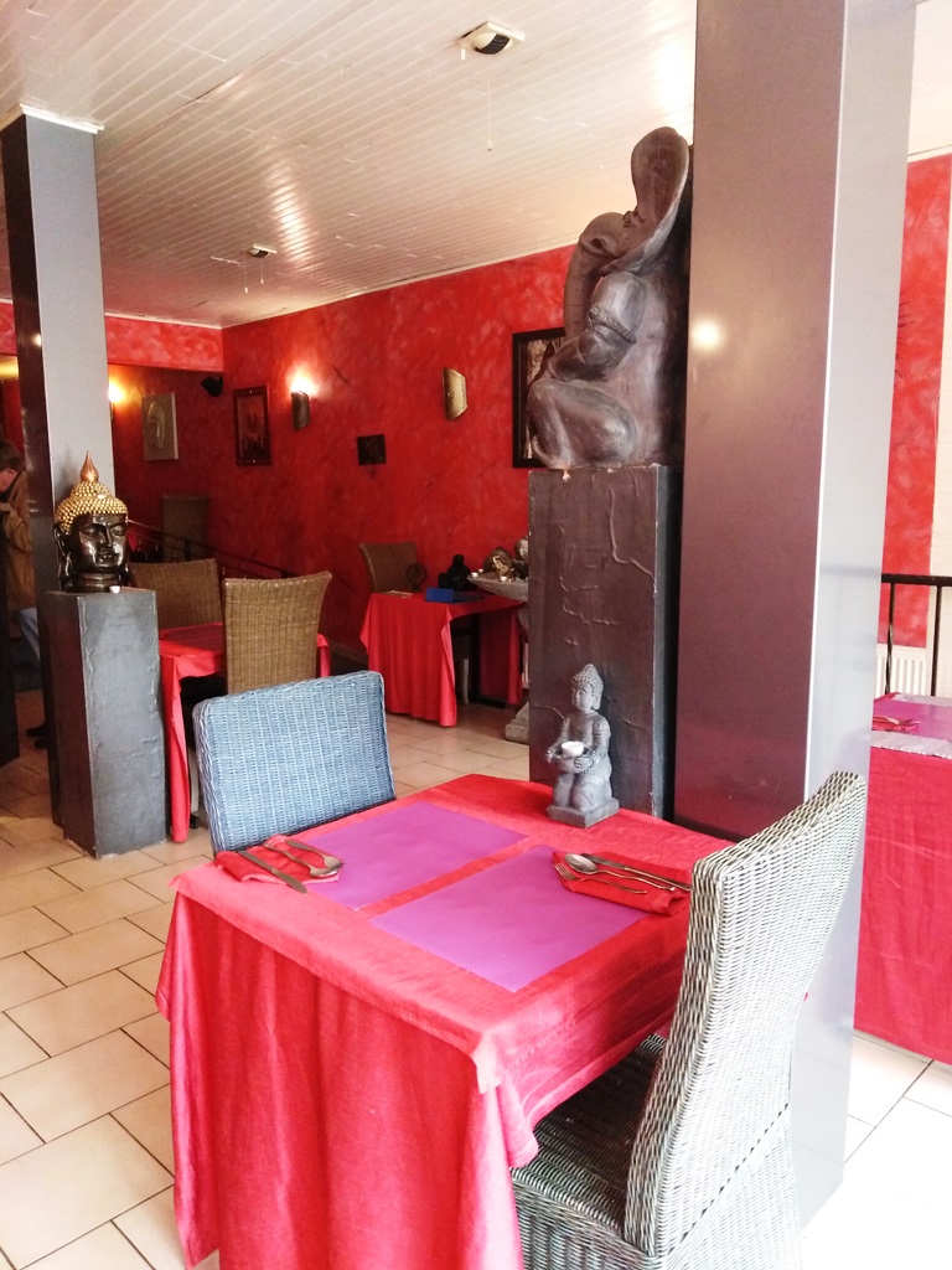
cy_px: 635
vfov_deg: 67.3
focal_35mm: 26
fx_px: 953
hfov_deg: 53.1
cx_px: 476
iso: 682
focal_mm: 3.46
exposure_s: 1/20.1
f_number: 2.2
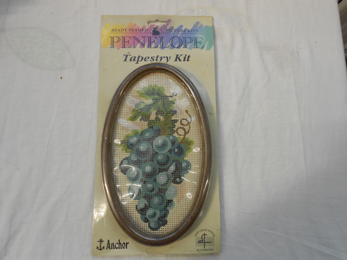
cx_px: 174
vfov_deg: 48.2
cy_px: 130
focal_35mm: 29
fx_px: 291
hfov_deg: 61.7
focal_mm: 5.1
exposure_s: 1/500
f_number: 3.4
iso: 80
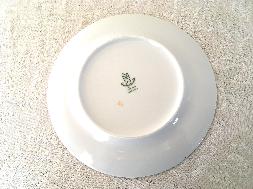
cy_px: 94
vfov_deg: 48.2
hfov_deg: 61.7
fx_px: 212
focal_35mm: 29
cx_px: 126
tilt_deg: -77.5
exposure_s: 1/33
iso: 64
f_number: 2.2
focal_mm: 4.15
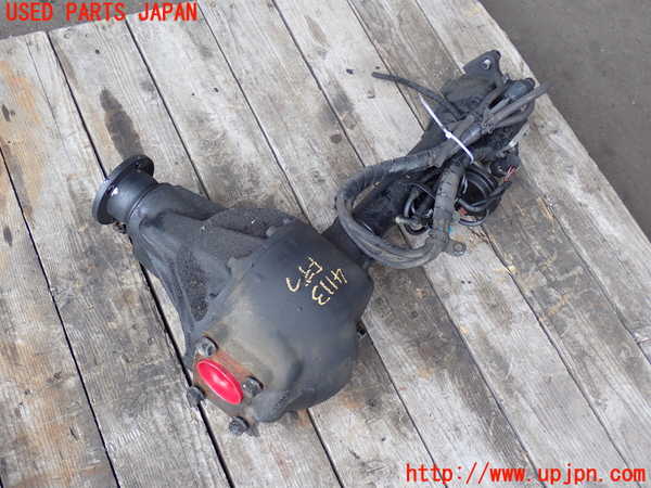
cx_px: 326
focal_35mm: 47
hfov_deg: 40.4
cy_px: 244
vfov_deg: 30.9
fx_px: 884
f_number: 3.1
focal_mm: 8.4
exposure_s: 1/100
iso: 200
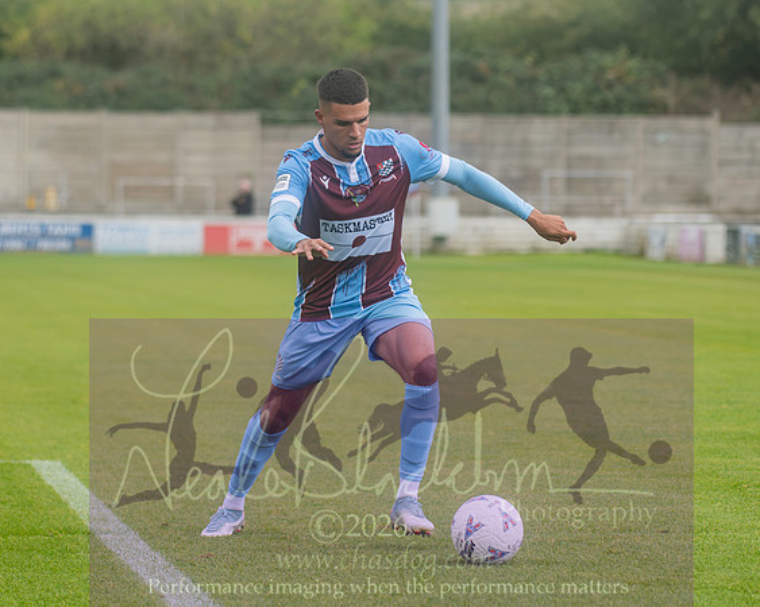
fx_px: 4770
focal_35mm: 212
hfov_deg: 9.1
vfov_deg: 7.3
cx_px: 379
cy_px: 231
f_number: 2.8
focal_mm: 120
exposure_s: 1/1250
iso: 400
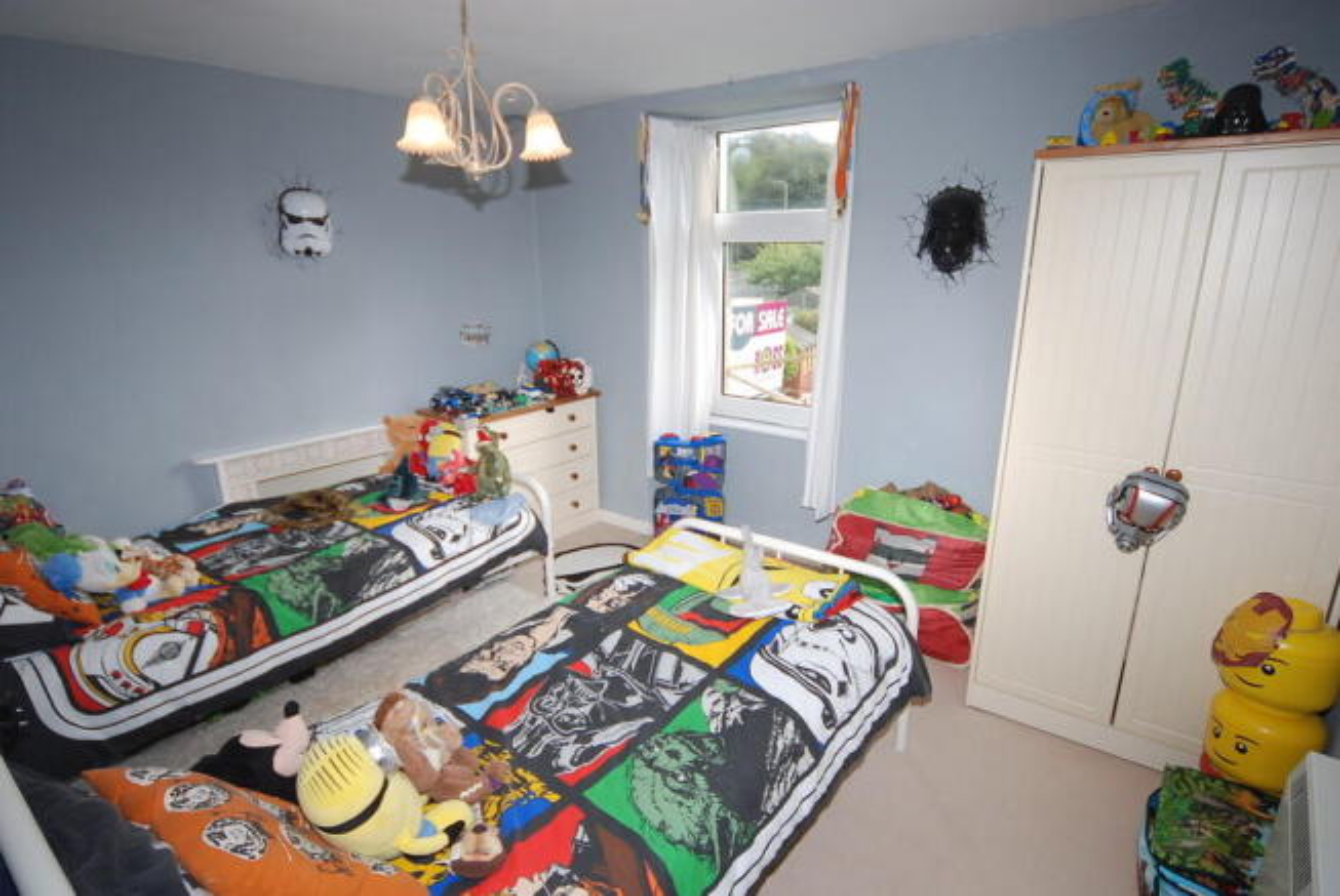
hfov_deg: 89.9
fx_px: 671
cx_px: 670
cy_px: 448
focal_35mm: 18
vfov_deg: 67.5
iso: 200
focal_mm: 12
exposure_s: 1/60
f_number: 4.5
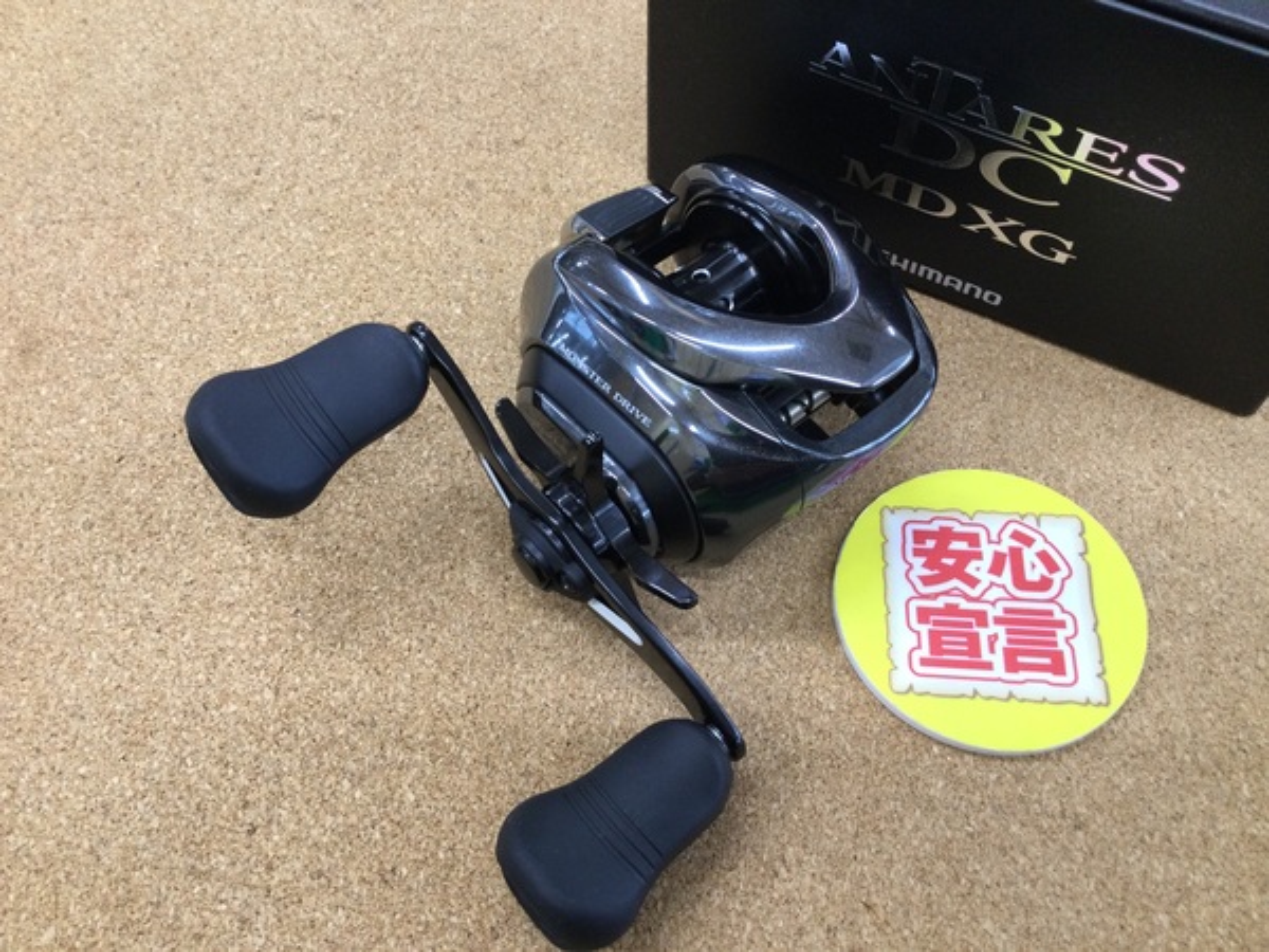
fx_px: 1136
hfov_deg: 58.4
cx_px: 634
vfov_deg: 45.4
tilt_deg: -61.5
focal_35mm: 31
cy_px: 476
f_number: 2.4
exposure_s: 1/30
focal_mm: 3.3
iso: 50
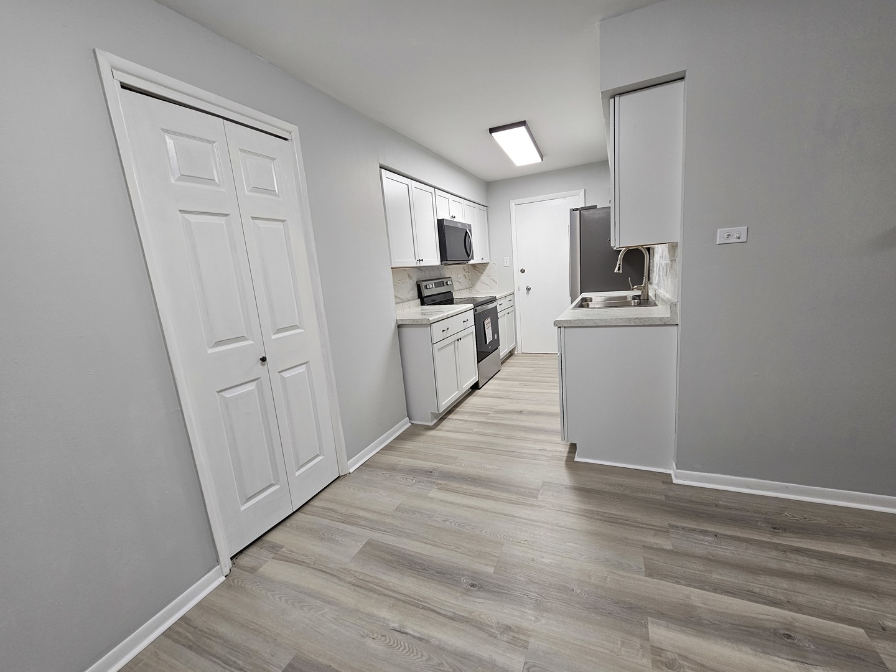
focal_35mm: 13
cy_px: 336
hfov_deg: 106.2
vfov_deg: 89.9
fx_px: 336
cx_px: 448
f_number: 2.2
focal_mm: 2.2
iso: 100
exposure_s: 1/60
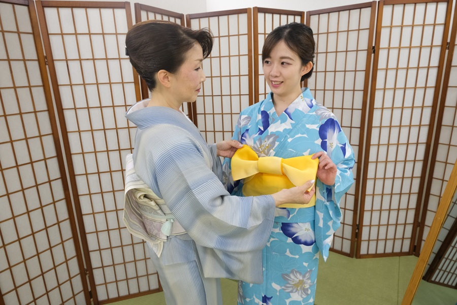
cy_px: 152
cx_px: 228
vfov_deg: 55.1
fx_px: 292
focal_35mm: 23
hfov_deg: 76.1
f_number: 5.6
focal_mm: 15.2
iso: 2000
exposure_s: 1/100
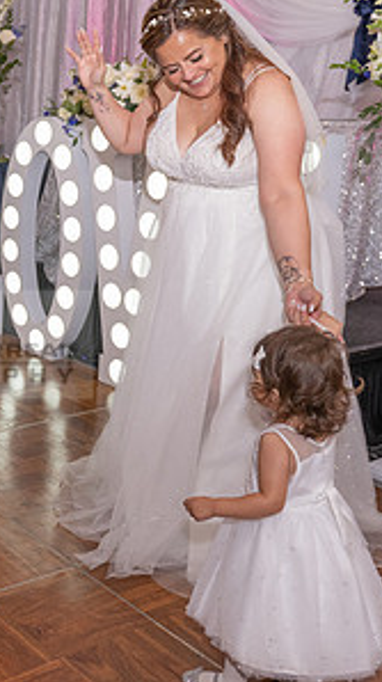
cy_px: 344
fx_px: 885
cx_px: -101
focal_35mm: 49
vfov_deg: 42.1
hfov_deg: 22.1
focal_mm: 24
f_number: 3.5
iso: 1600
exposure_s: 1/160
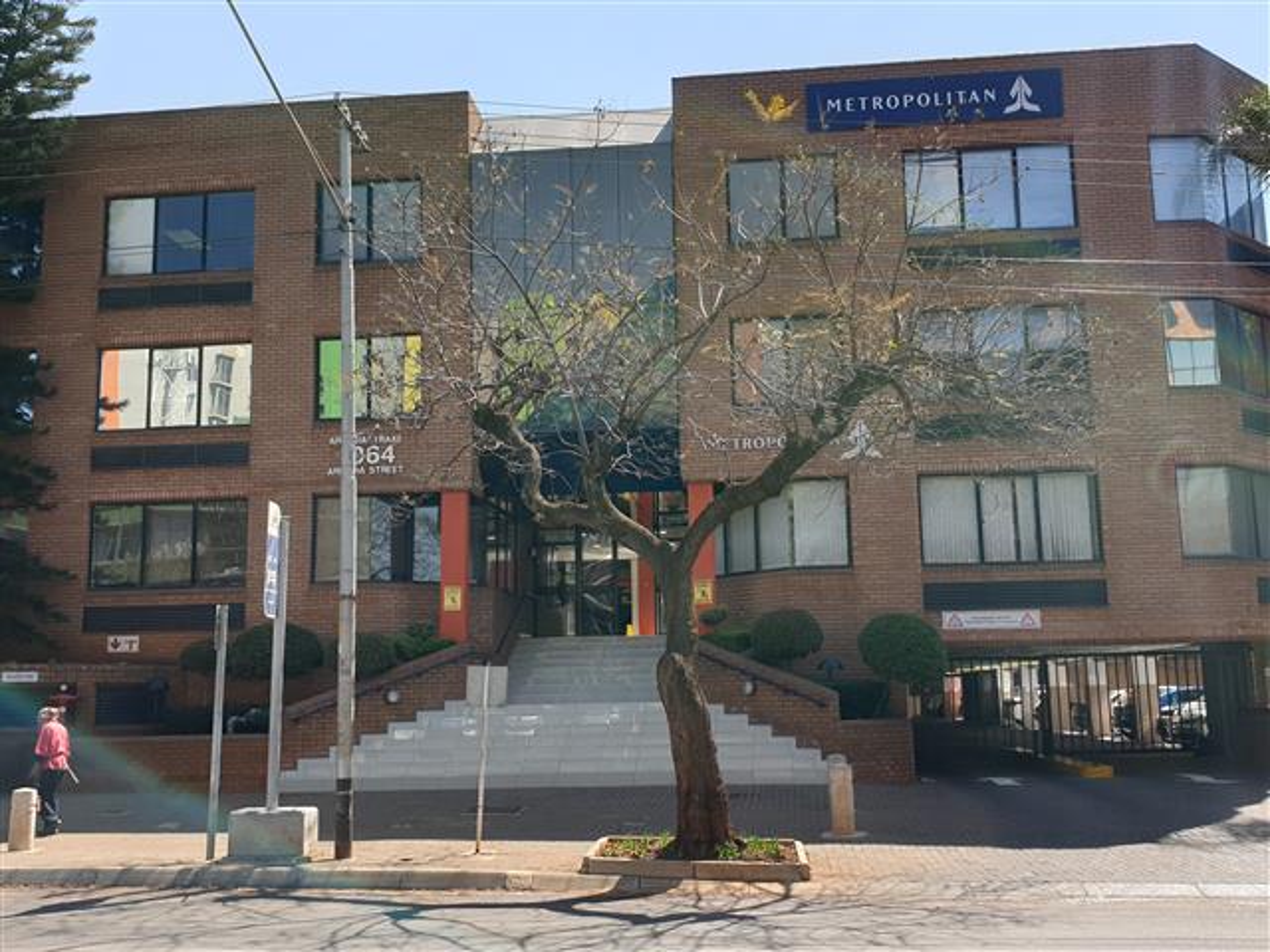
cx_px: 635
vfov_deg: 53.1
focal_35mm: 26
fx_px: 954
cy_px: 476
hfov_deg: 67.3
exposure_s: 1/829
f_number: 2.4
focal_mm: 4.3
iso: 50
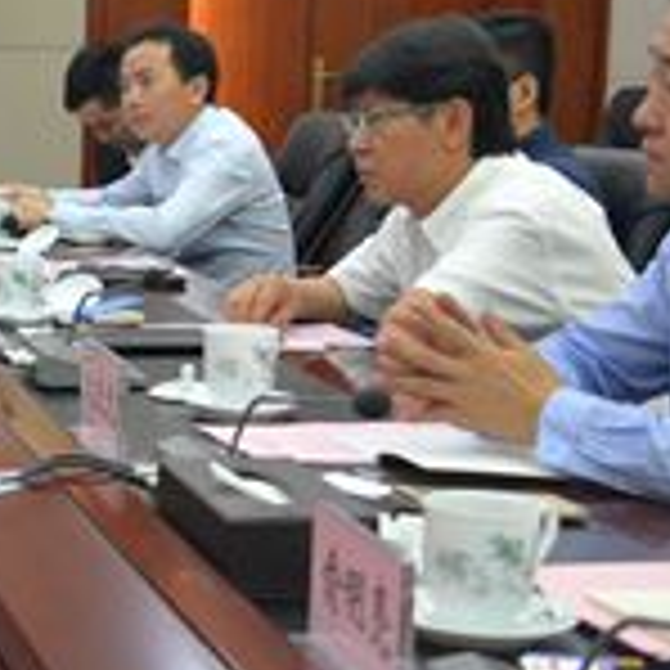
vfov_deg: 18.1
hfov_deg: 16.0
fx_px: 2102
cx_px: -441
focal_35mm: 96
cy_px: 331
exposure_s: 1/80
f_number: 4.5
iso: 1000
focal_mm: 24
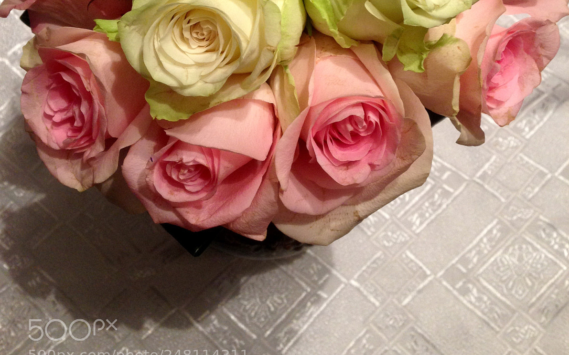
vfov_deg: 26.2
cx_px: 285
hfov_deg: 42.7
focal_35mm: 47
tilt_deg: -66.4
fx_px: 729
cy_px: 11
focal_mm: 4.12
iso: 125
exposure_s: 1/20
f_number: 2.4
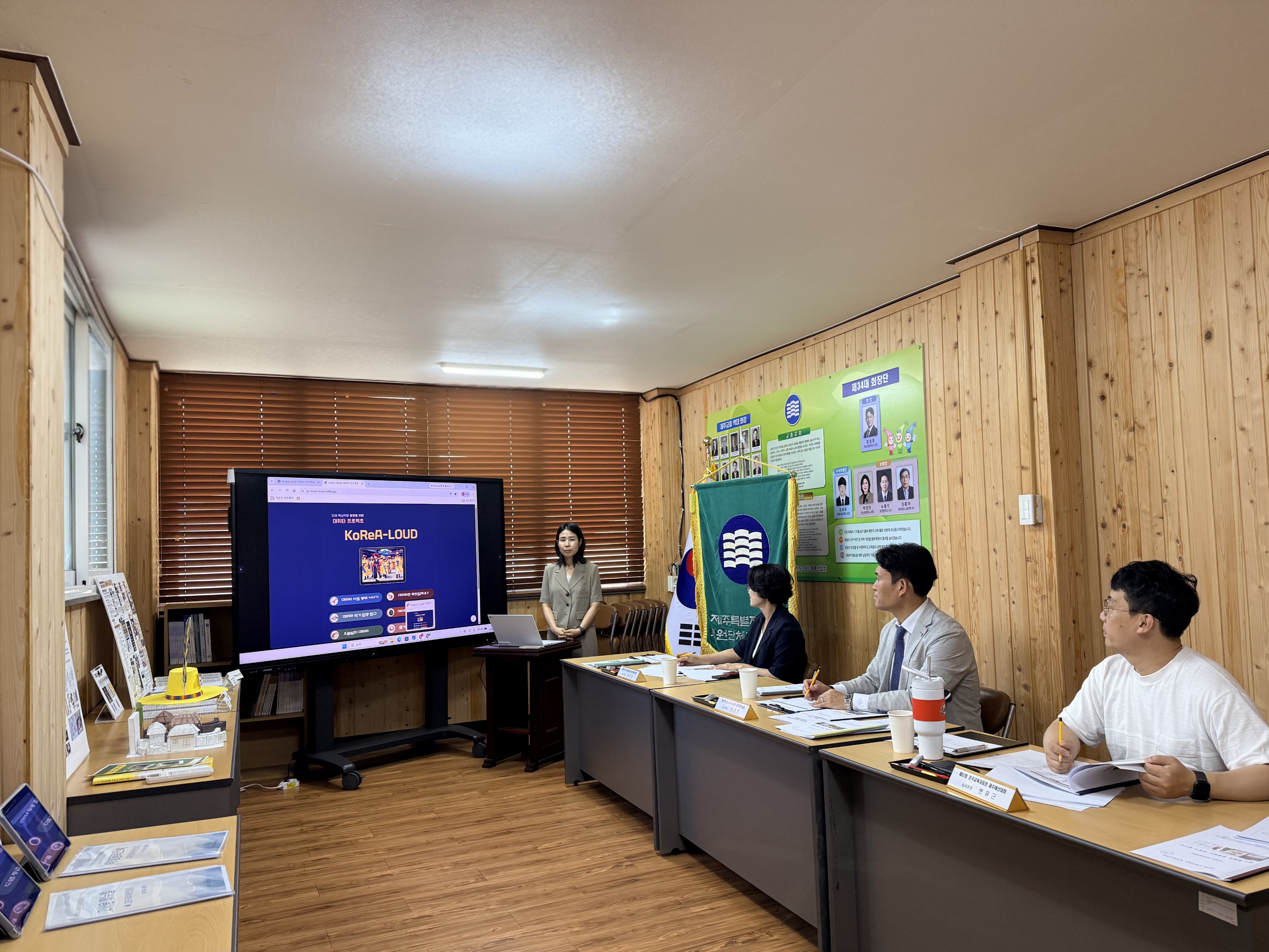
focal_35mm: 24
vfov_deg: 56.8
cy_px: 476
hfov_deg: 71.6
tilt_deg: +3.2
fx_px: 880
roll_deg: +1.6
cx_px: 634
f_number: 1.78
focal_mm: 6.76
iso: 200
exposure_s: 1/132
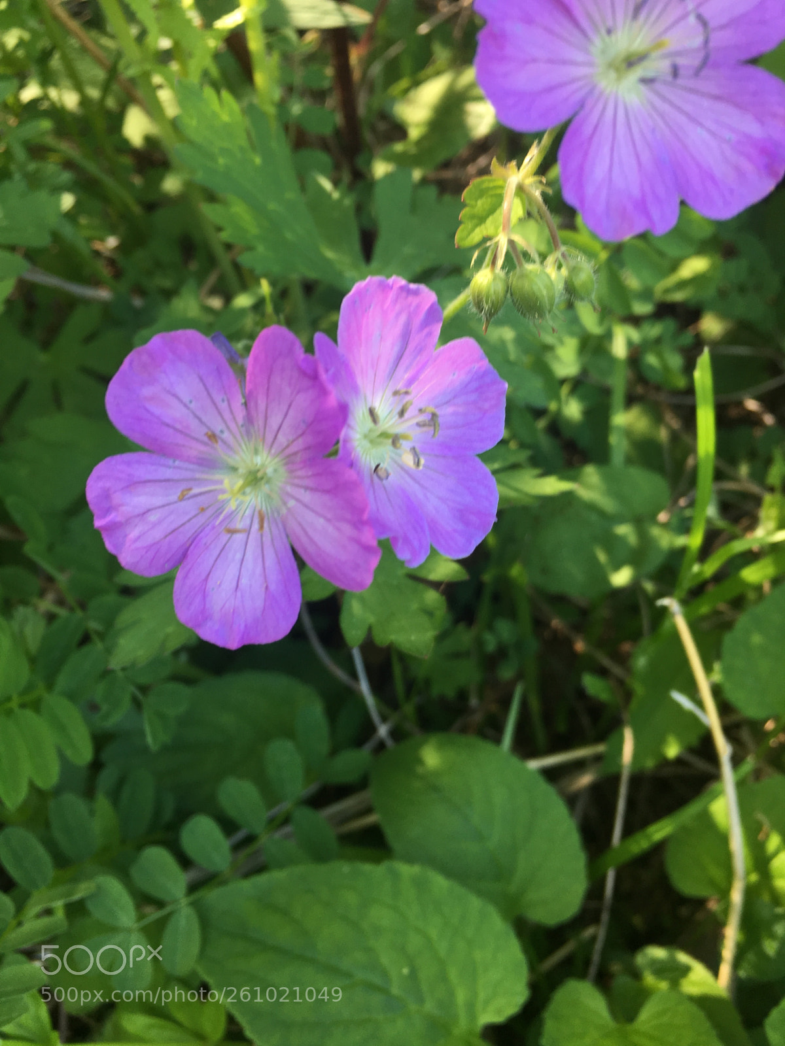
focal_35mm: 29
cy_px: 523
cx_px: 392
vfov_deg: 61.7
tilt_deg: -54.7
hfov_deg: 48.2
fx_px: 877
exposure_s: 1/60
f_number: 2.2
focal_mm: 4.15
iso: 25
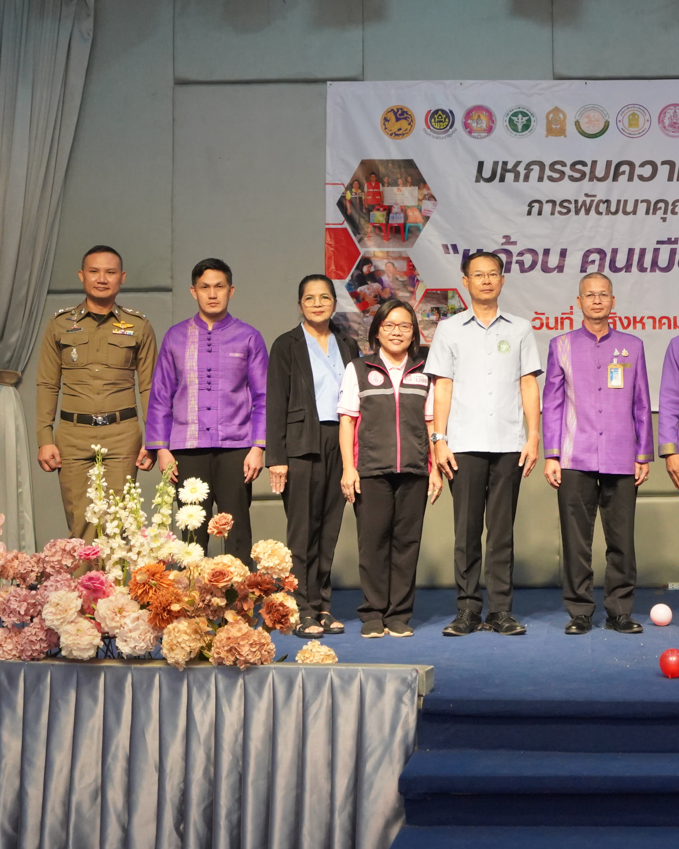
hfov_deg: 24.0
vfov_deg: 30.4
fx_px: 1557
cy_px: 319
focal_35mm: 62
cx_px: 601
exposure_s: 1/250
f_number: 4
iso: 4000
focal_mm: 35
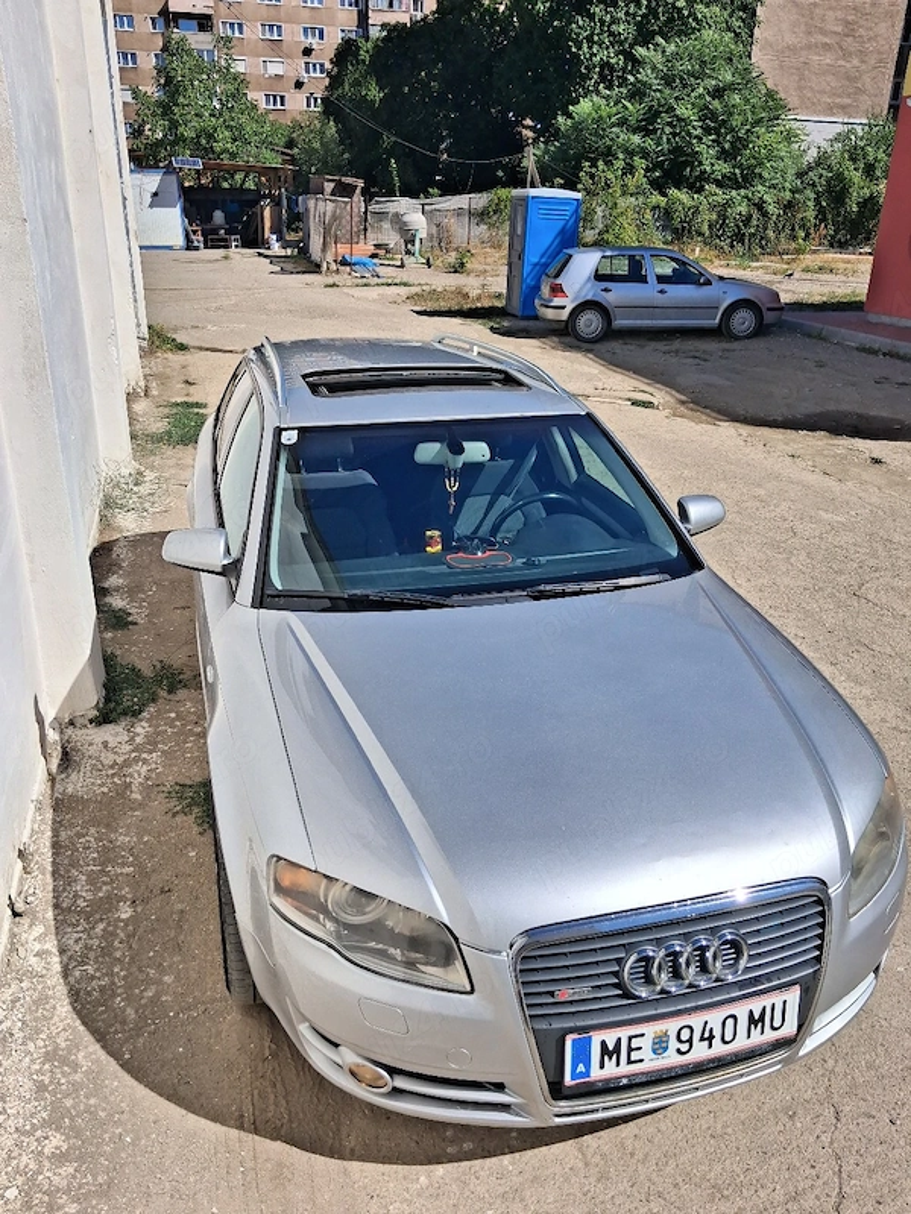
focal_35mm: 27
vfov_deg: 65.3
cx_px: 456
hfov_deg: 51.4
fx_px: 947
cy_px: 607
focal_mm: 4
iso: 20
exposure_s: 1/1429
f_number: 1.8
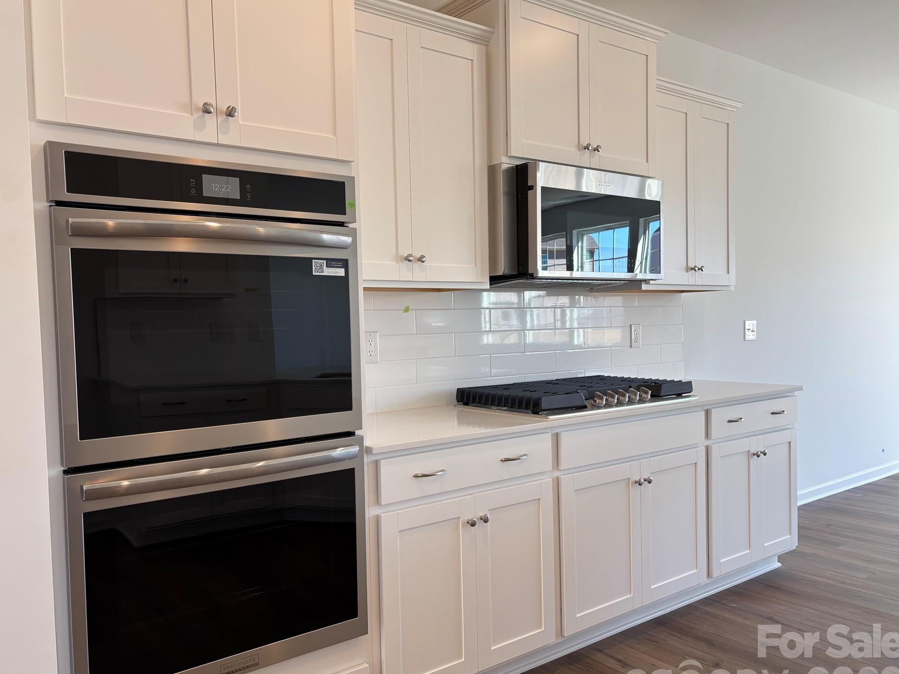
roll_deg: +1.1
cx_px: 424
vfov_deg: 49.7
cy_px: 354
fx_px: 727
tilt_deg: -3.1
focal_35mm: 28
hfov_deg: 63.4
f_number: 1.6
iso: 50
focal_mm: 5.96
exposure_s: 1/120
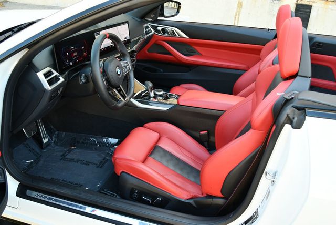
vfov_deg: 36.9
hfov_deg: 53.1
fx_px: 336
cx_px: 168
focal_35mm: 36
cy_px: 112
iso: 560
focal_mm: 18
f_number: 3.5
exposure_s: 1/250
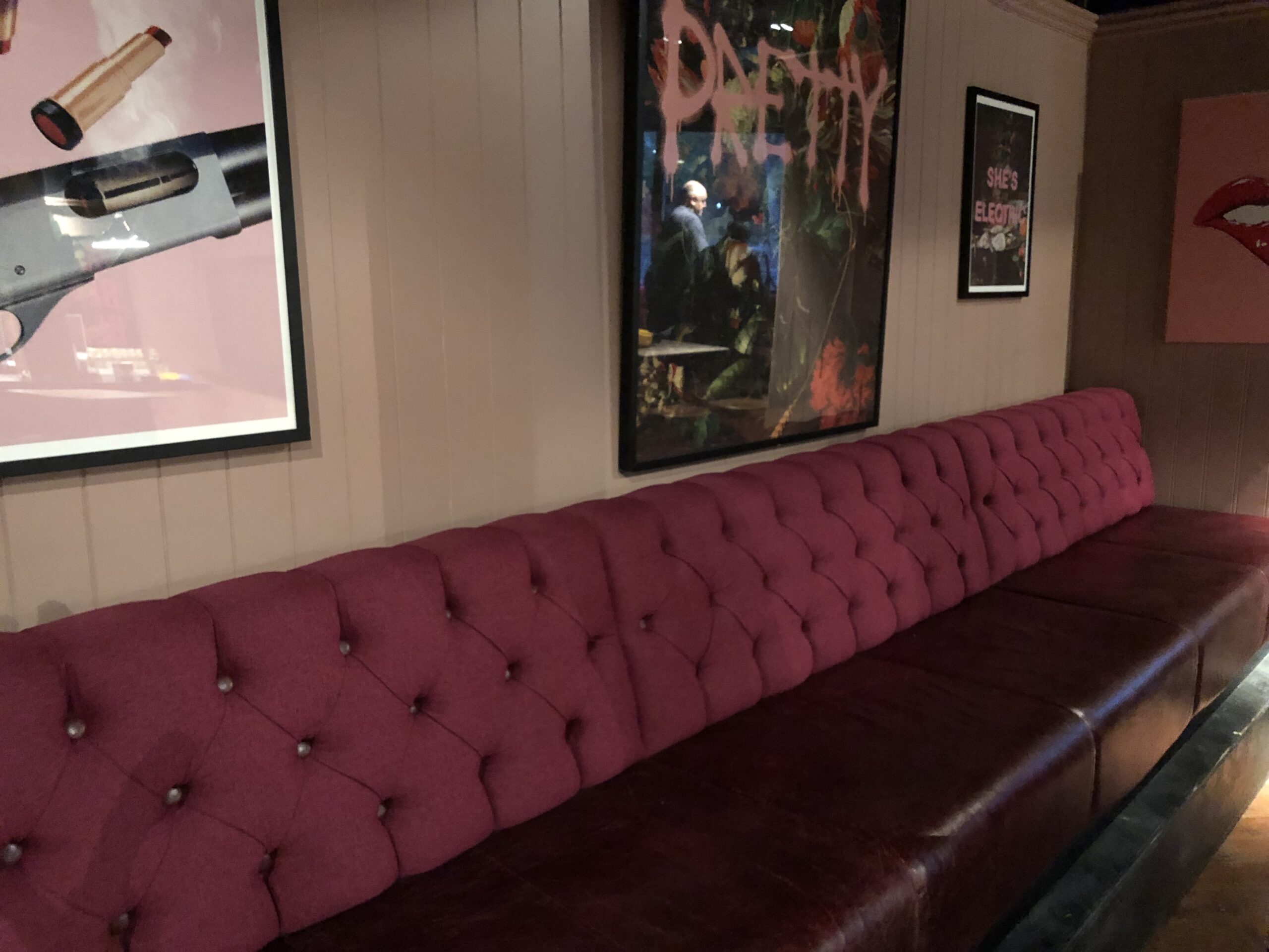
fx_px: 1026
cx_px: 634
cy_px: 476
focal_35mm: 28
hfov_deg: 63.4
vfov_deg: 49.7
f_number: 1.8
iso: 250
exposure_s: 1/4
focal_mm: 3.99
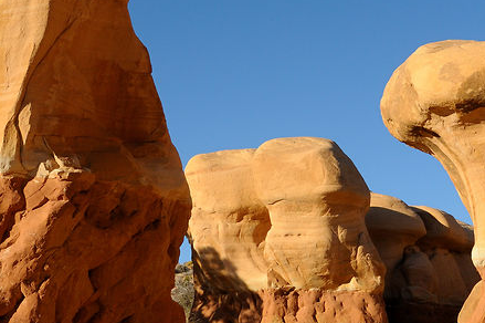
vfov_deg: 18.9
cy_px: 125
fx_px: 969
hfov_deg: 28.1
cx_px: 266
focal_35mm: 72
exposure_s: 1/320
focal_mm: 20
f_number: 11
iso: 200
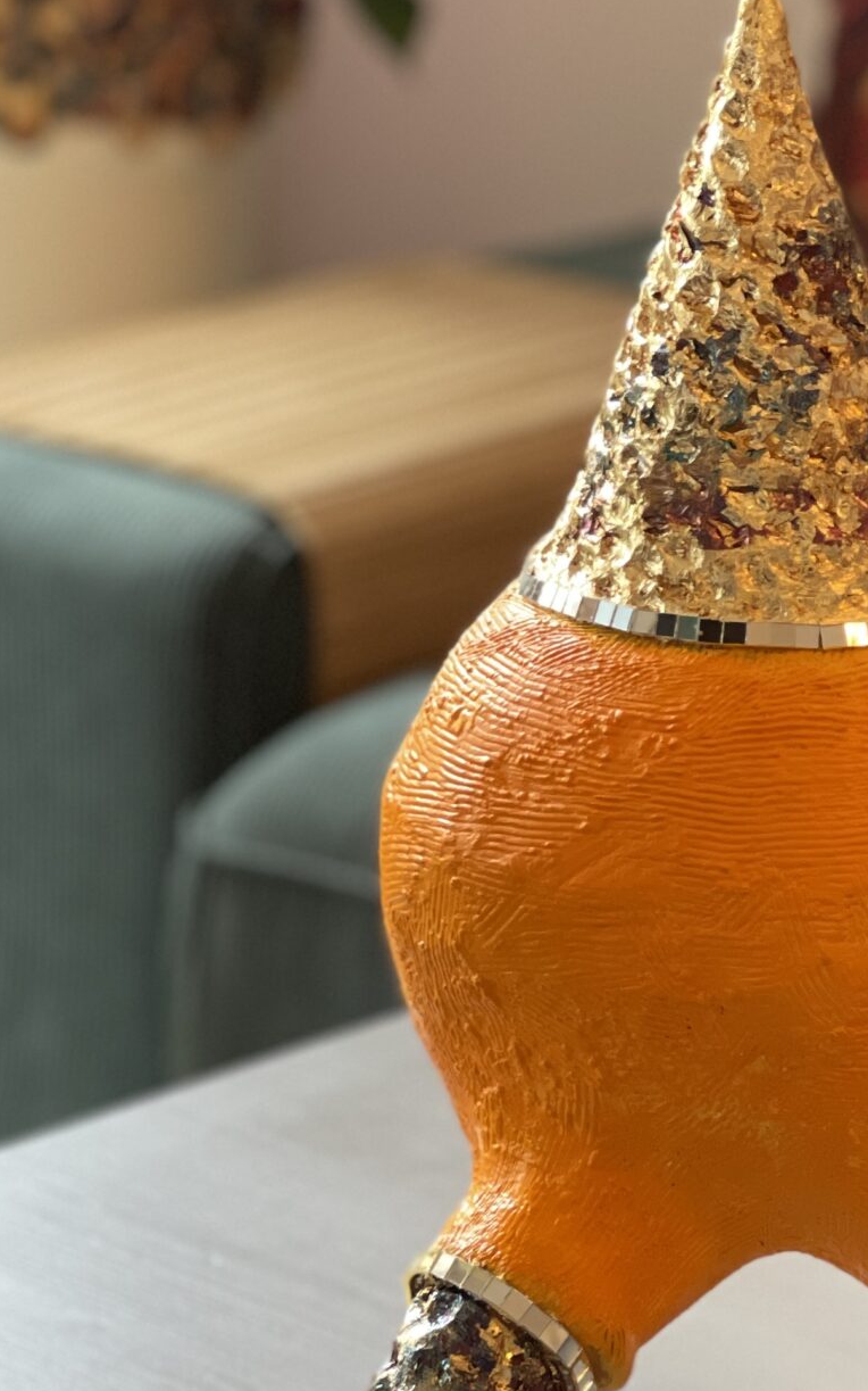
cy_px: 813
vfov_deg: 14.7
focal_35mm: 142
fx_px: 5376
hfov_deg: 9.1
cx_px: 942
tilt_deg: -17.1
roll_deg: -3.3
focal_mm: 7.5
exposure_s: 1/40
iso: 160
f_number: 2.2
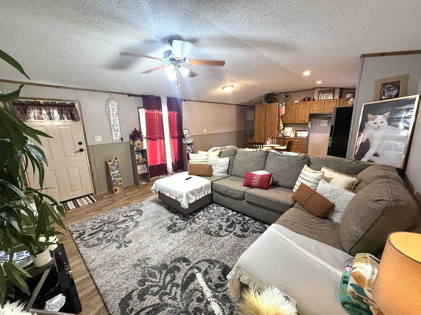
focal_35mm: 14
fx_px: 170
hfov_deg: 102.1
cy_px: 158
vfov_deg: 85.7
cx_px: 210
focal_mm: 2.22
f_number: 2.2
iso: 320
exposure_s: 1/60
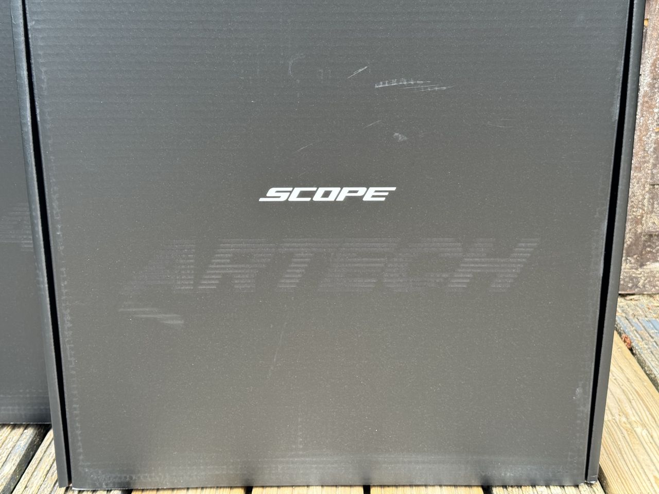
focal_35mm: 48
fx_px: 914
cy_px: 247
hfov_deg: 39.7
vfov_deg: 30.3
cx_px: 330
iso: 80
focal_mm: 6.76
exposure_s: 1/164
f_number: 1.78
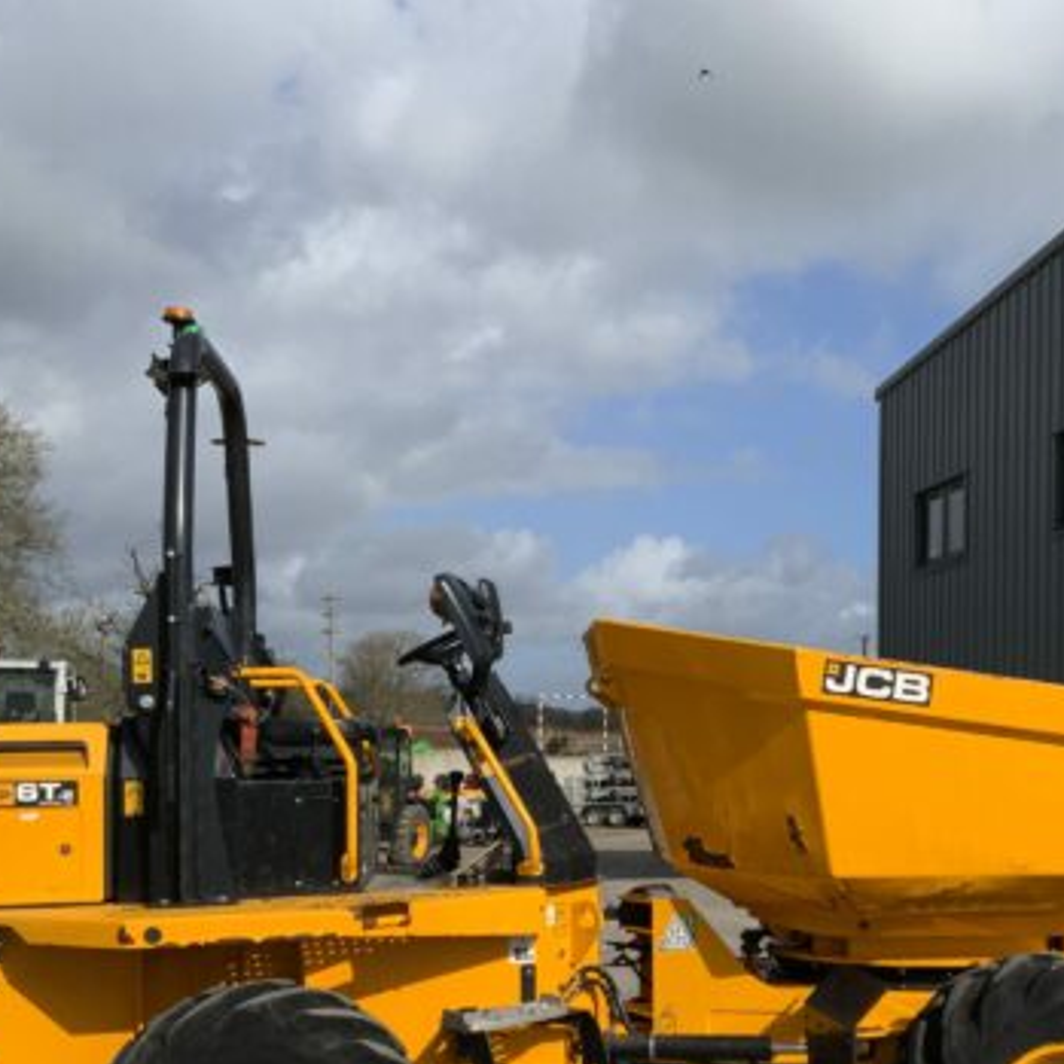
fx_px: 1634
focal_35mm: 47
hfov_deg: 35.8
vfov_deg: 35.6
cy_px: 729
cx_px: 686
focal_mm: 3
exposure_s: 1/2667
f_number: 1.8
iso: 16
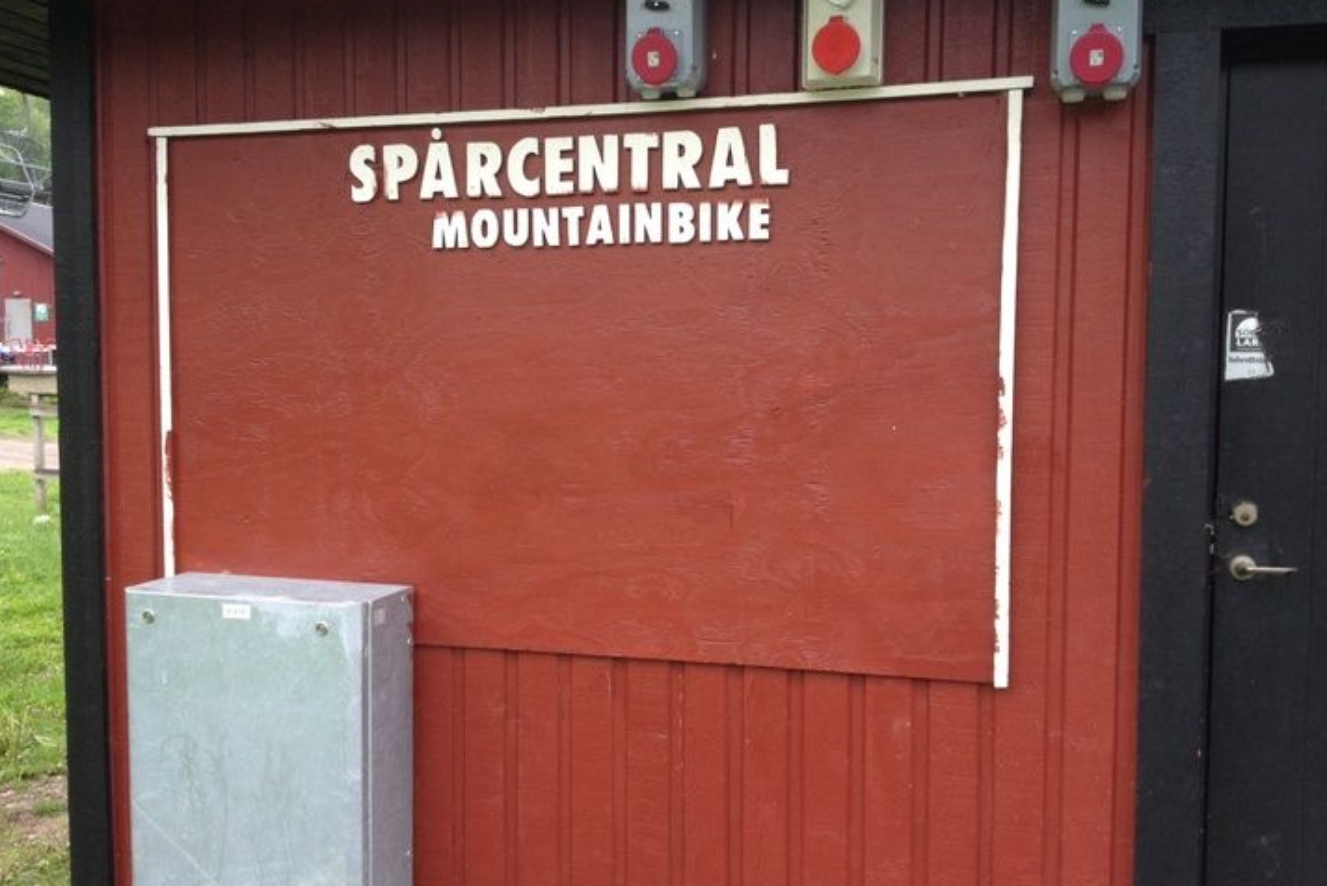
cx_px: 656
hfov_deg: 51.9
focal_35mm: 37
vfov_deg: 36.0
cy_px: 454
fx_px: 1364
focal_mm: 4.28
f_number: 2.4
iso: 64
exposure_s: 1/120
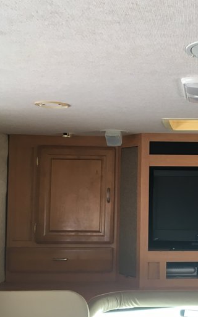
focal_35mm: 48
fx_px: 414
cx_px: 214
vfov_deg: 41.8
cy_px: 175
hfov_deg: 25.1
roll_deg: -0.3
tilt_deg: -0.2
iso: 50
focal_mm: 4.15
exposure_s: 1/30
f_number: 2.2
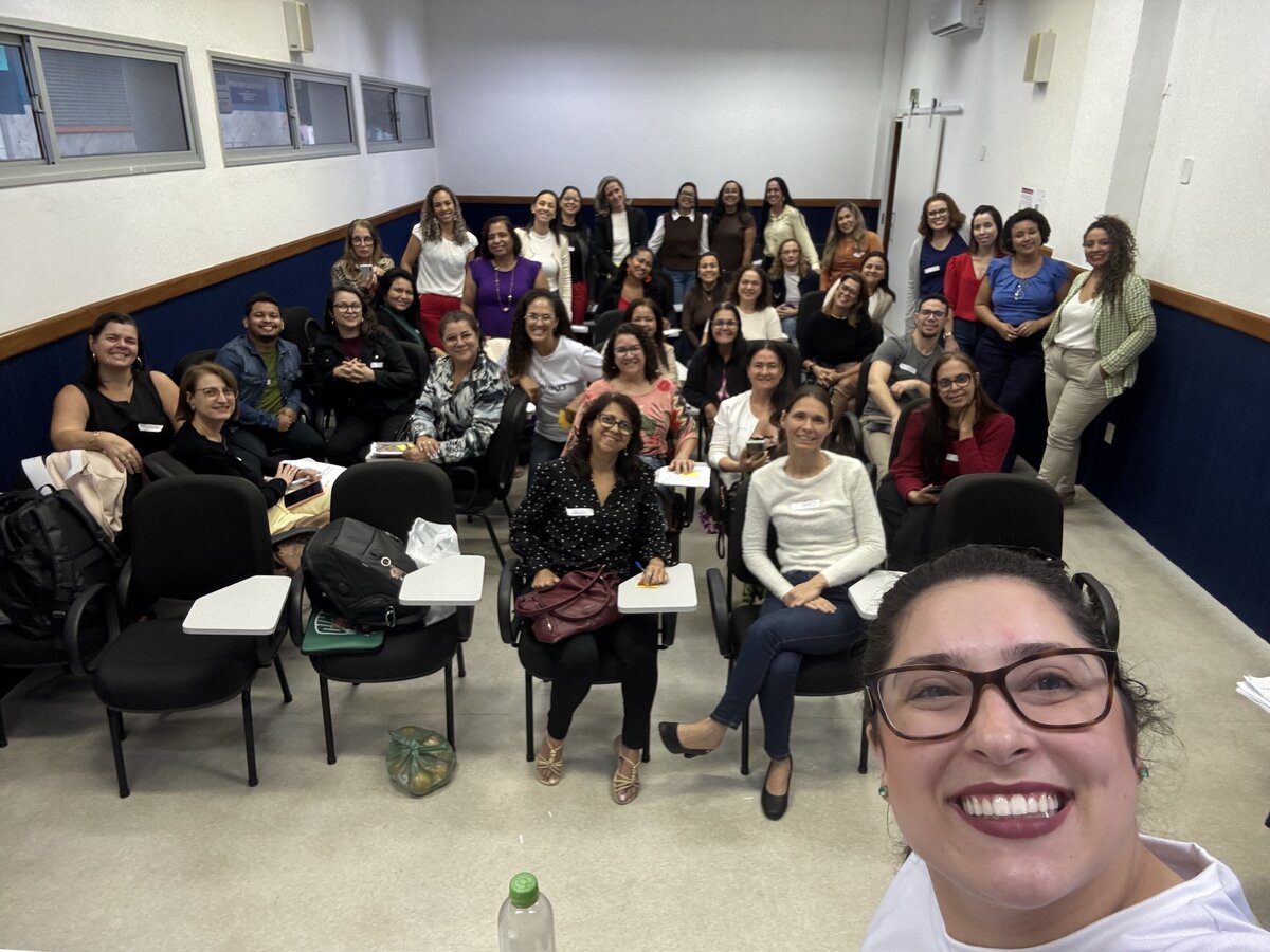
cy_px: 476
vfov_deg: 58.9
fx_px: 844
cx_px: 635
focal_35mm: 23
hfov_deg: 73.9
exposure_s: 1/60
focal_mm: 2.69
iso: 200
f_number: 1.9
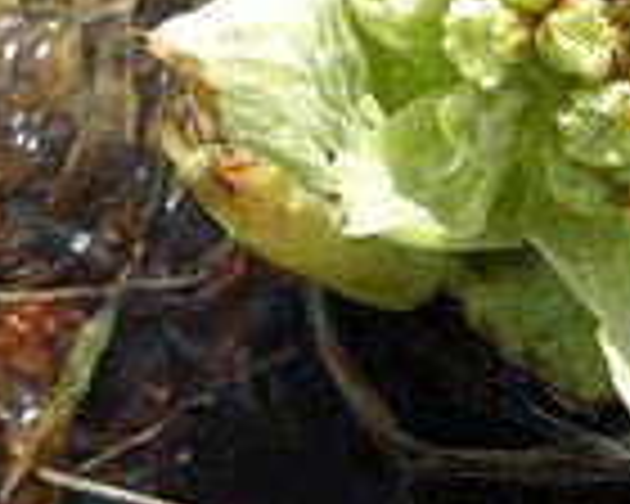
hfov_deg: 5.4
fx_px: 6712
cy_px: -148
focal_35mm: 360
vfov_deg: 4.3
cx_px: 126
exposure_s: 1/250
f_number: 11
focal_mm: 70
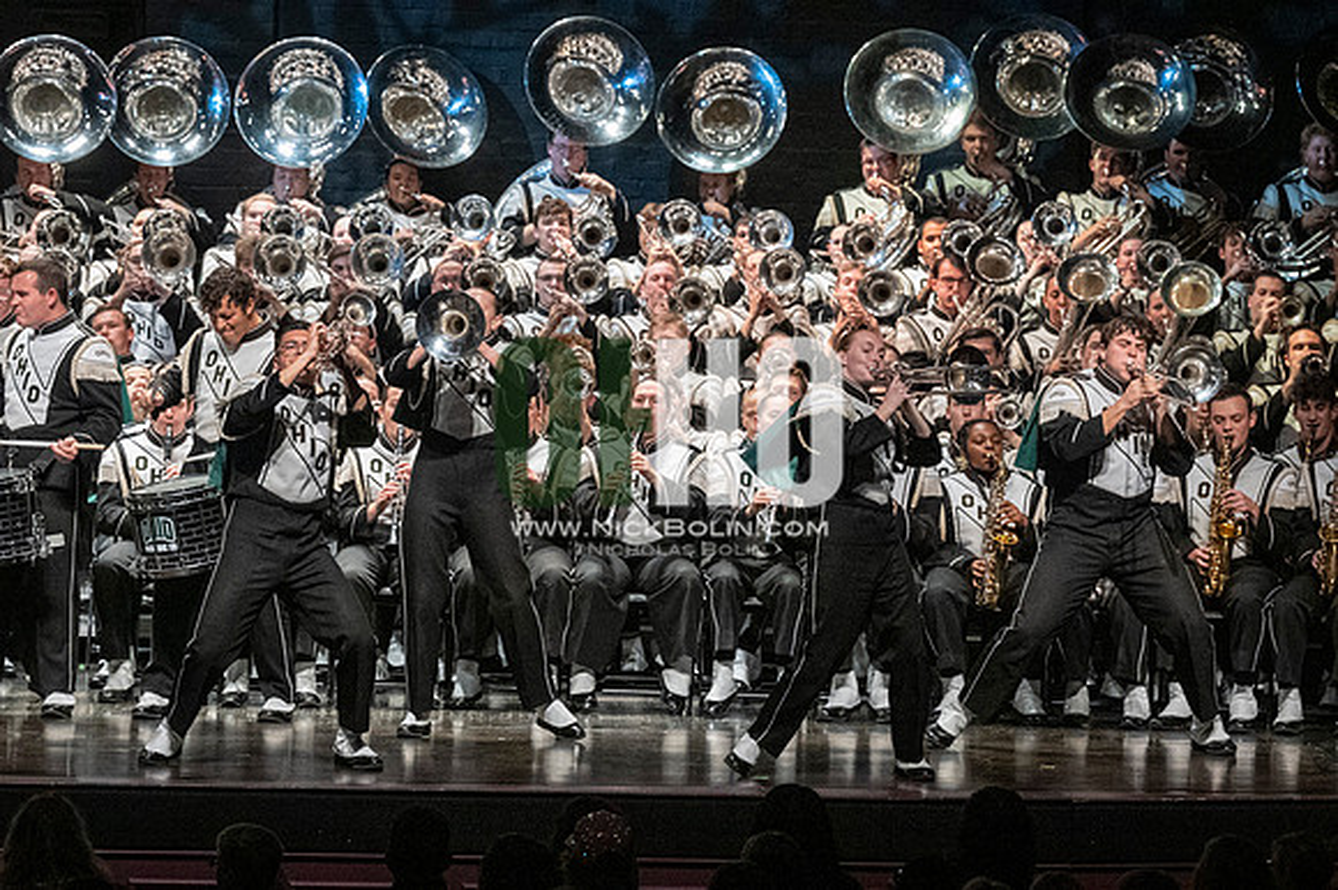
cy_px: 445
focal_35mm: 187
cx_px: 669
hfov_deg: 11.0
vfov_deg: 7.3
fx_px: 6946
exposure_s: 1/500
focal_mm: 125
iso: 4000
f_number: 4
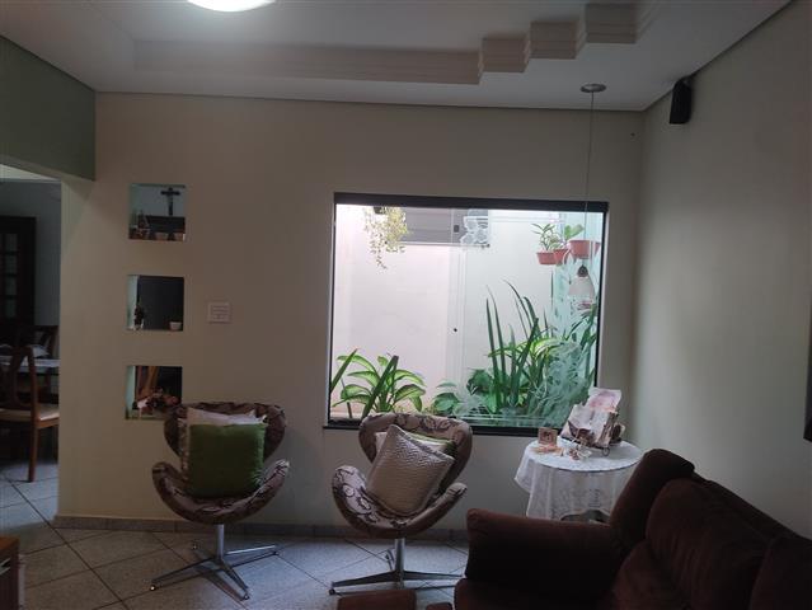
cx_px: 406
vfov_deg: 53.1
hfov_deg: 67.3
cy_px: 305
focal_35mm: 26
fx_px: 610
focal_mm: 4.74
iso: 124
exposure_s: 1/30
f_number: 1.79
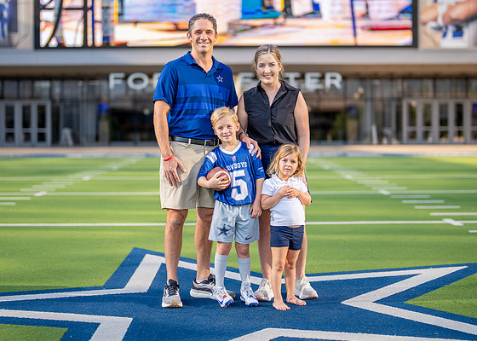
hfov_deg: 29.9
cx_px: 248
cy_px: 149
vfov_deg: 21.6
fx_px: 894
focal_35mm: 66
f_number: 1.2
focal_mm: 50
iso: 125
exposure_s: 1/4000
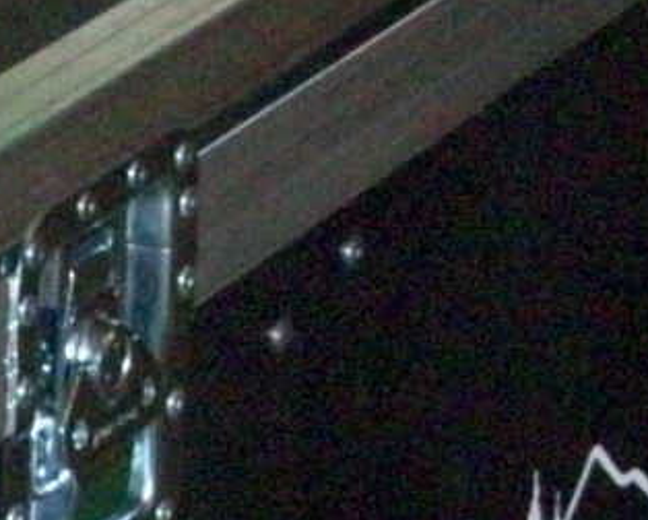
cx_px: -318
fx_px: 6471
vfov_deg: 4.6
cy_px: 755
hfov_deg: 5.7
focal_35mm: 337
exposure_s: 1/70.6
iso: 320
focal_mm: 8.8
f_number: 3.6
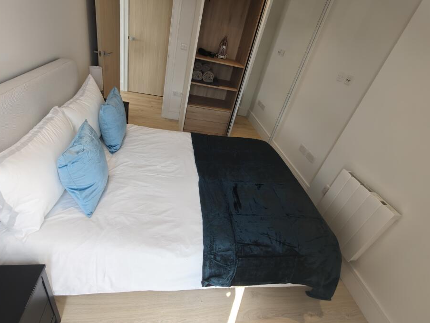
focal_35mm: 17
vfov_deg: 74.7
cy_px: 160
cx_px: 206
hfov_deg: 91.0
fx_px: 211
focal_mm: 2.3
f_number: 2
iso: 320
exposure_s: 1/100
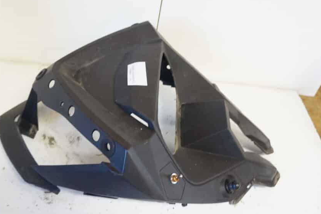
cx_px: 148
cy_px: 107
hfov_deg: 57.2
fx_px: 294
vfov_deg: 40.0
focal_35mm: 33
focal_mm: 18
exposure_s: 1/60
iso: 2000
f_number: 3.5
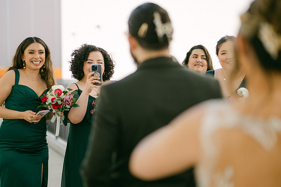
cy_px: 94
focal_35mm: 85
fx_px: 664
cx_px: 140
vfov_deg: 16.1
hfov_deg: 23.9
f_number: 1.8
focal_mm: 85
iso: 80
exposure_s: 1/2000
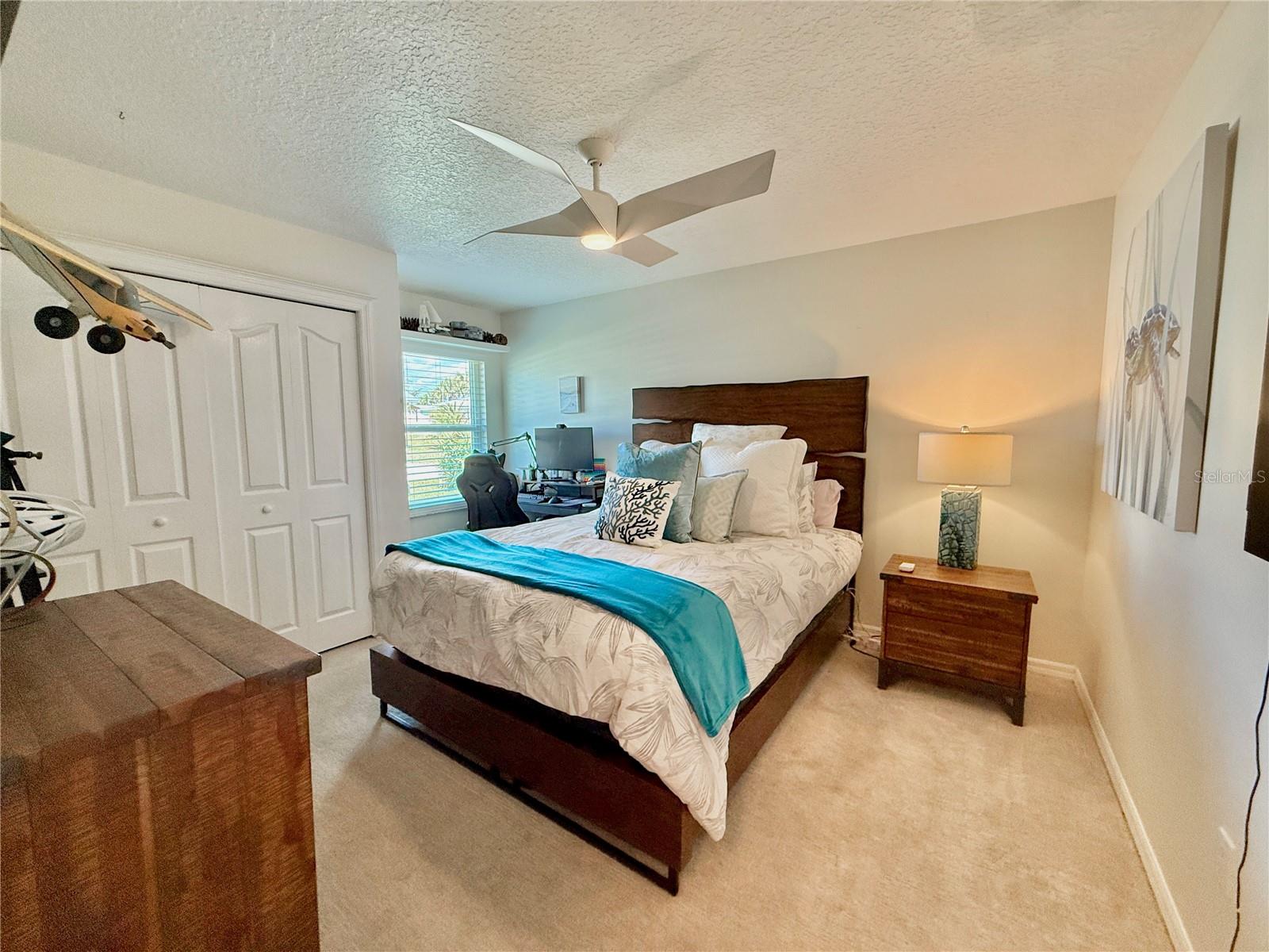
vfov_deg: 85.7
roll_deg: -0.6
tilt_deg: -5.5
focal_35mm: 14
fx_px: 513
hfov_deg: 102.1
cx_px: 634
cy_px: 476
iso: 250
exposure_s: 1/120
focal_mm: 2.22
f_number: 2.2
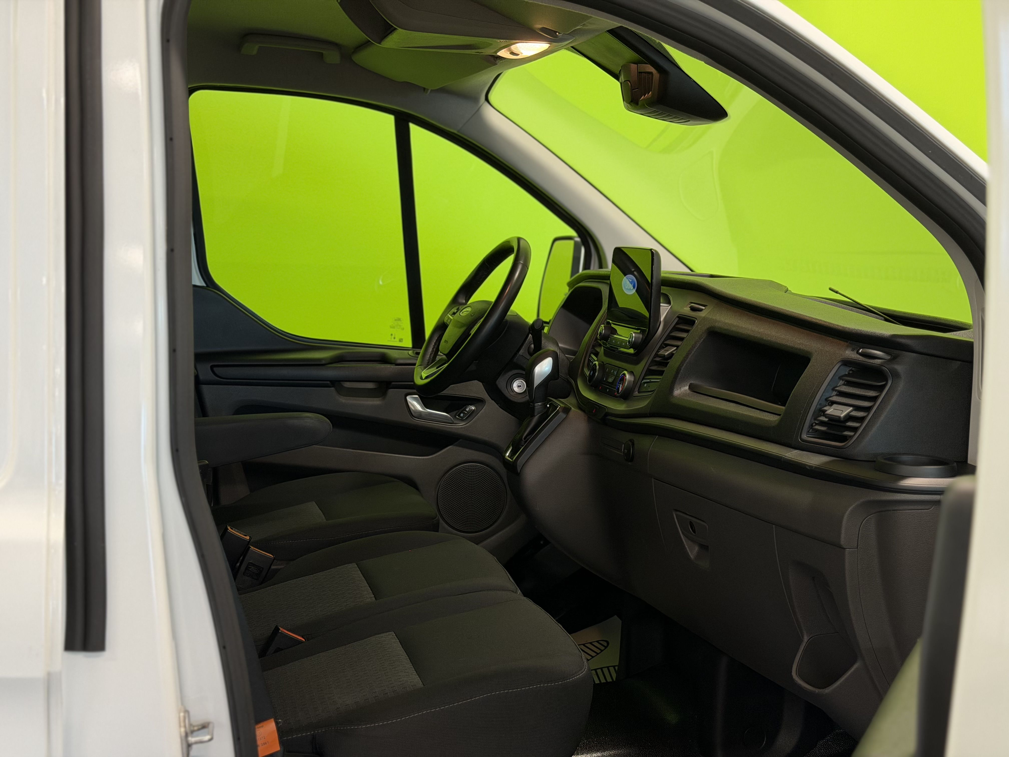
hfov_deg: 39.7
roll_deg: -0.7
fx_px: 1399
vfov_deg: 30.3
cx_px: 504
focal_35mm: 48
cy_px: 378
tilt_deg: -6.8
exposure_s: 1/60
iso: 100
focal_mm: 6.76
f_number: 1.78
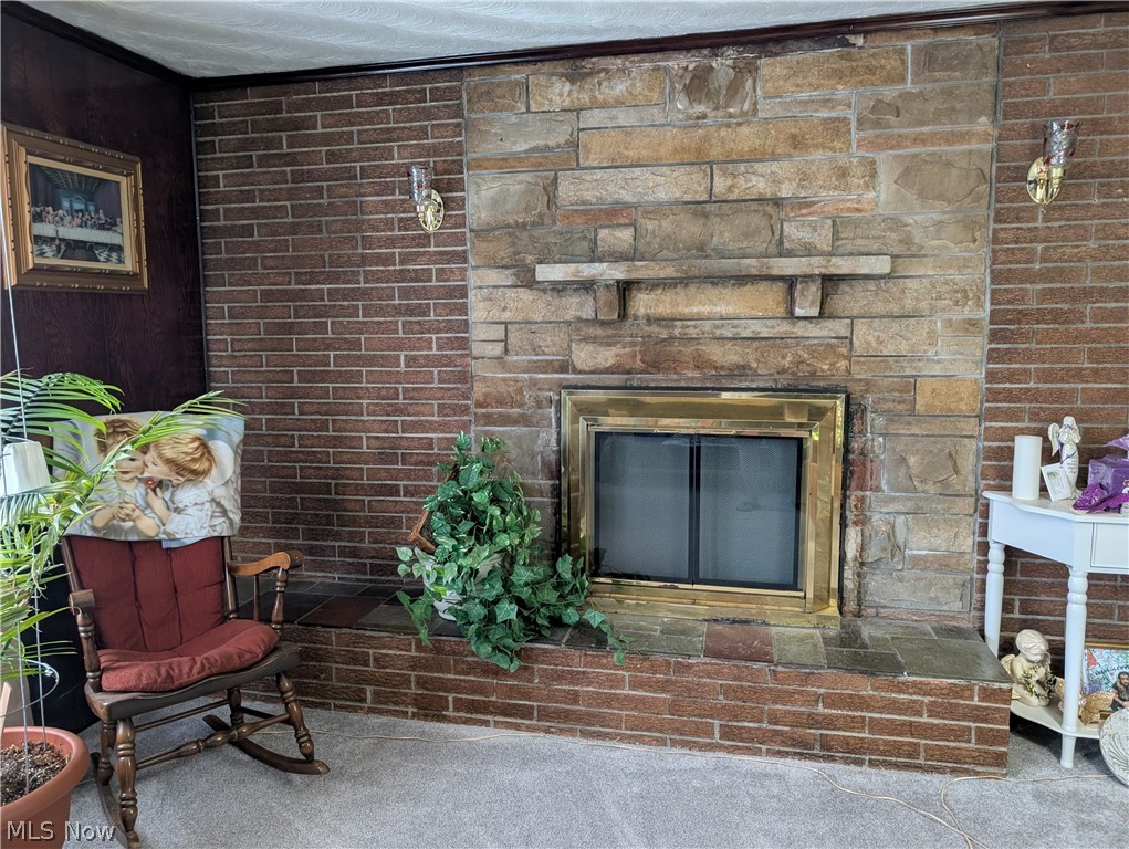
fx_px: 784
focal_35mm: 24
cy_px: 424
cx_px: 564
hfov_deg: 71.5
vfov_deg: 56.9
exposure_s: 1/120
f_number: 1.68
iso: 150
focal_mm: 6.9
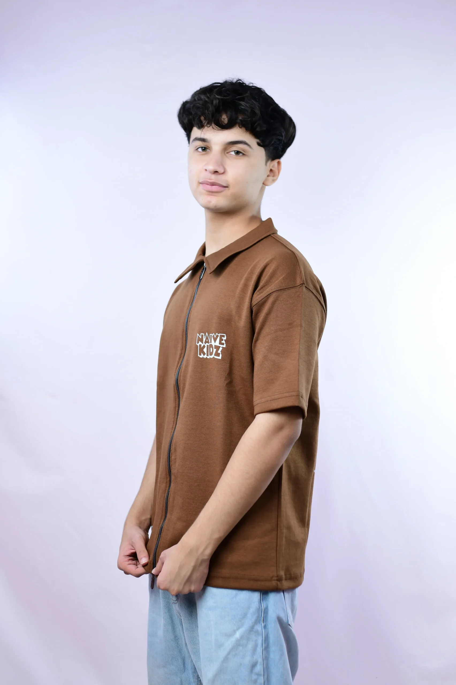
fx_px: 989
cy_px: 342
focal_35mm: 52
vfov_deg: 38.2
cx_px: 228
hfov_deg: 26.0
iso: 250
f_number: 2.8
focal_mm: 35
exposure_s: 1/100
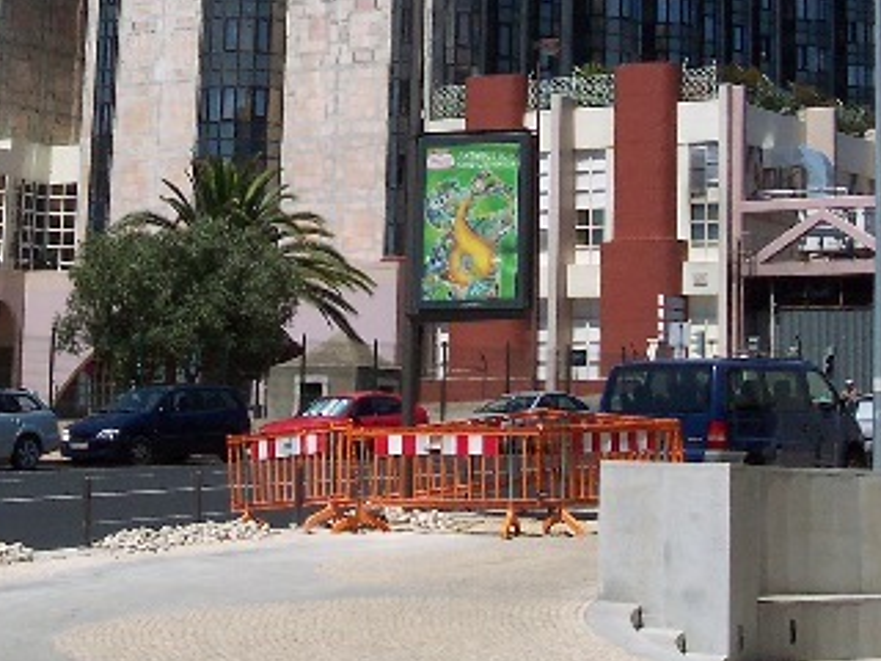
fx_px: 2418
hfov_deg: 20.6
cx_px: 358
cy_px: -116
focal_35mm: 95
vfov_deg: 15.1
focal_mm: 8
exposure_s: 1/1000
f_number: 4.8
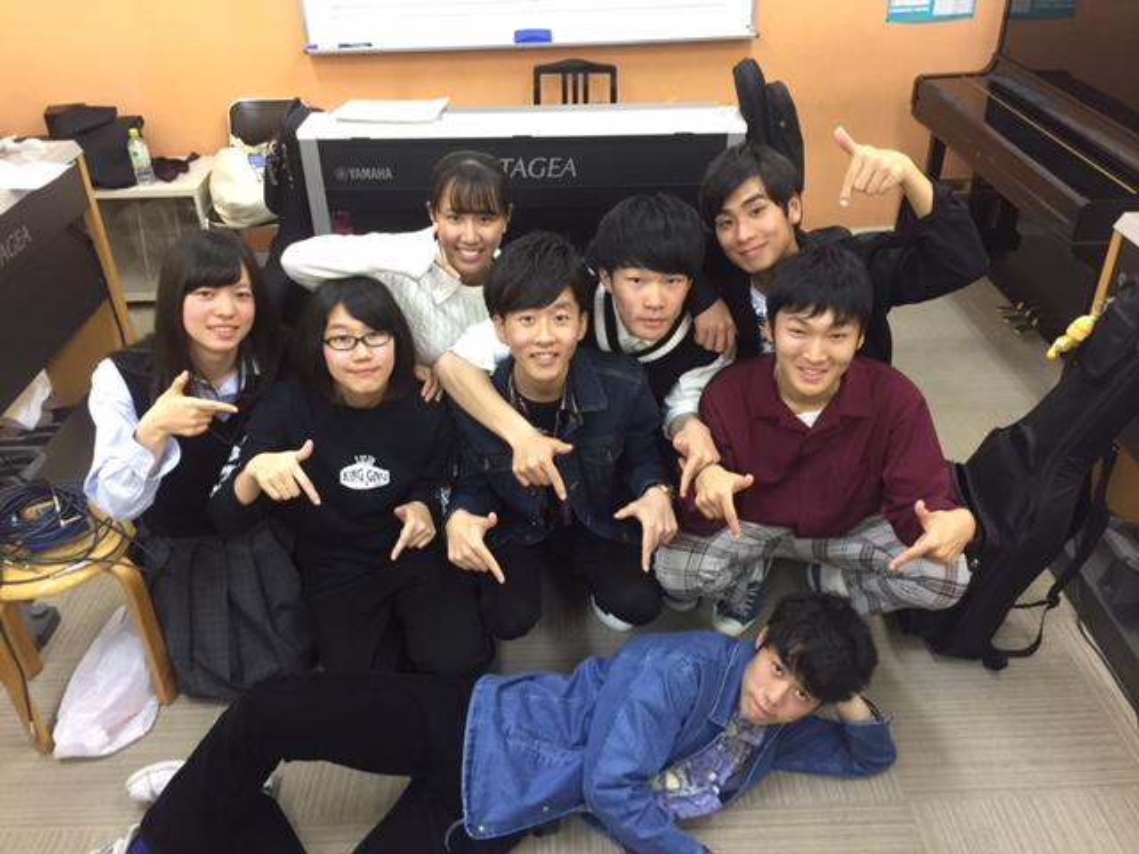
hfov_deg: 61.7
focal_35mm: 29
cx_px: 570
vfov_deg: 48.2
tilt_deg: -32.1
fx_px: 954
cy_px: 427
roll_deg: -2.9
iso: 200
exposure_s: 1/30
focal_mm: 4.2
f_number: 2.2
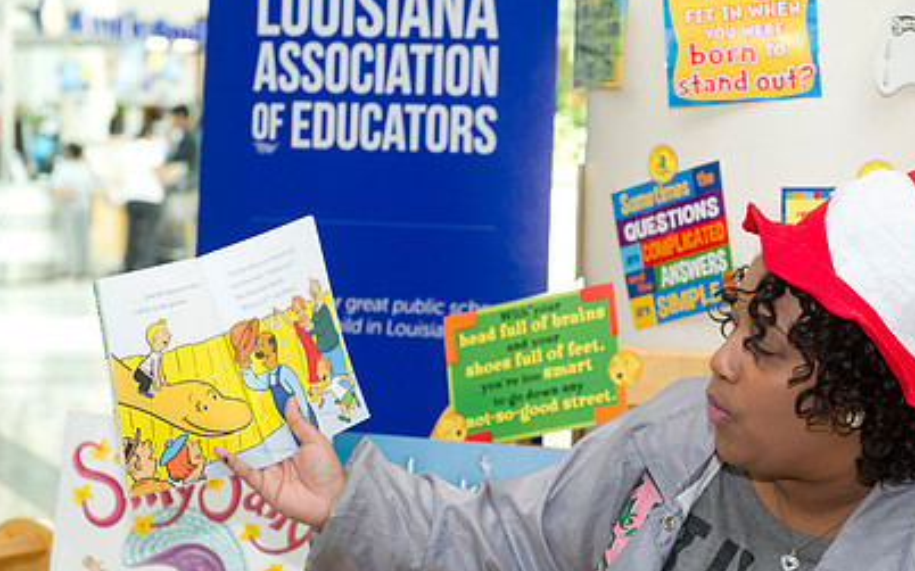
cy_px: 300
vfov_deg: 12.7
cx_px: 615
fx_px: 2568
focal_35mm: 103
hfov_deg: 20.1
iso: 1250
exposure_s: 1/250
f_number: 5.6
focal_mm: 70
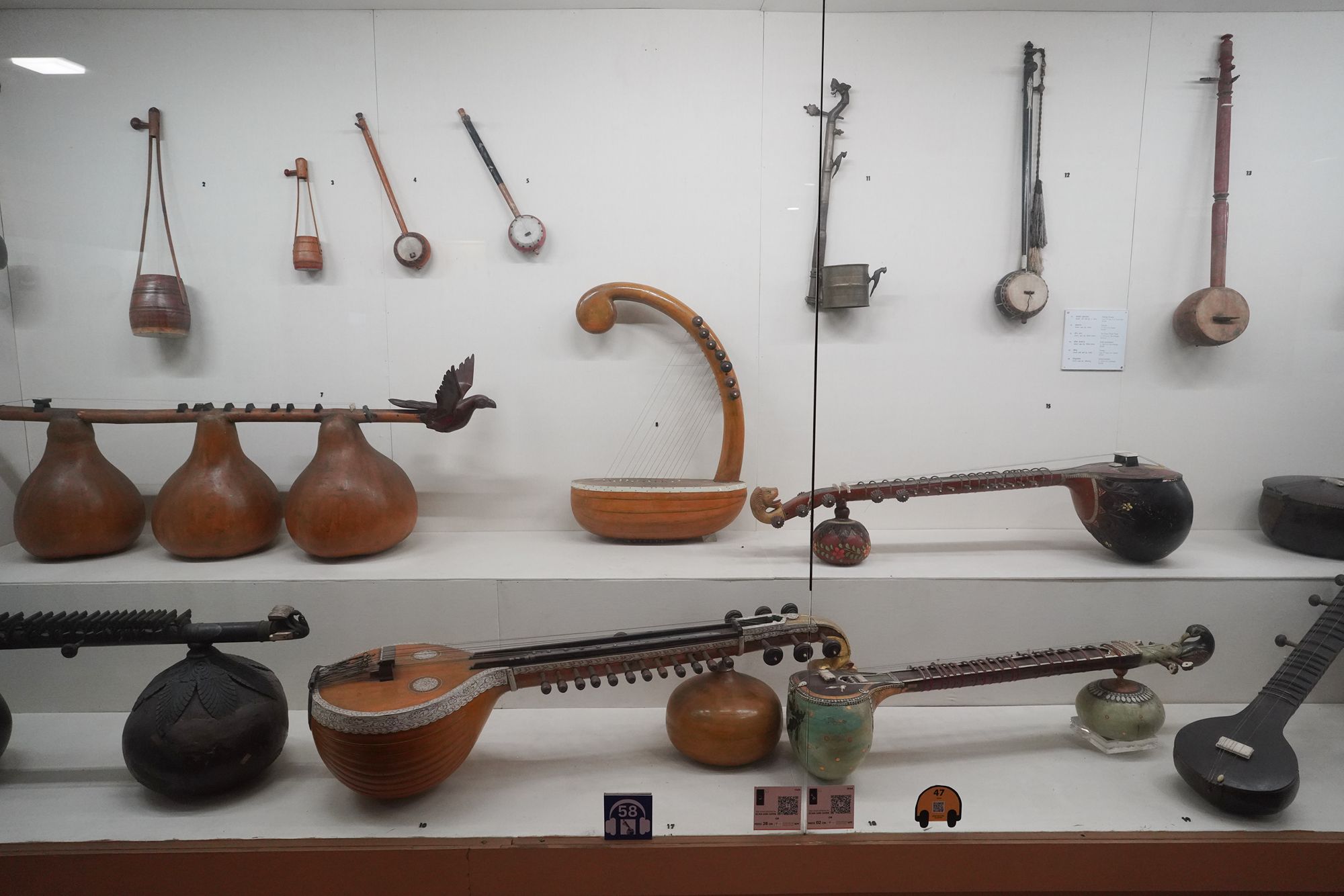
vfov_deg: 53.1
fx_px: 896
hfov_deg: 73.7
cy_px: 448
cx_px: 672
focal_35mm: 24
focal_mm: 24
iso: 3200
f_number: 7.1
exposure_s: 1/80
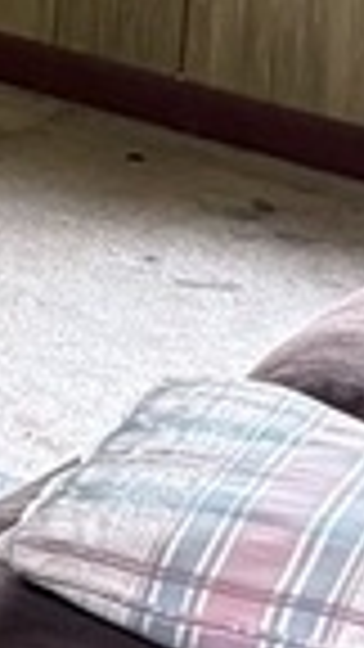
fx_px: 3655
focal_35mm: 213
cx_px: -966
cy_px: -356
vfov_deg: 9.8
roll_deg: -1.2
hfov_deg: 5.2
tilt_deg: -9.3
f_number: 1.6
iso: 250
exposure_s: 1/60
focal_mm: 5.96
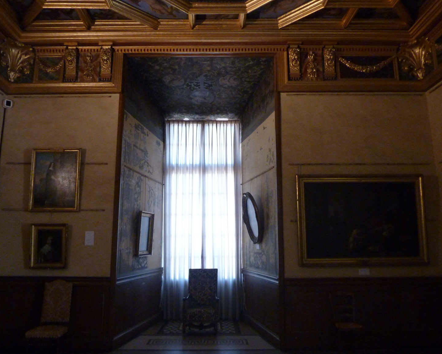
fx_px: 353
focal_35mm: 27
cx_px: 213
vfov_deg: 53.2
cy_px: 179
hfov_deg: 64.0
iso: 400
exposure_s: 1/25
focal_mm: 4.1
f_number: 3.3
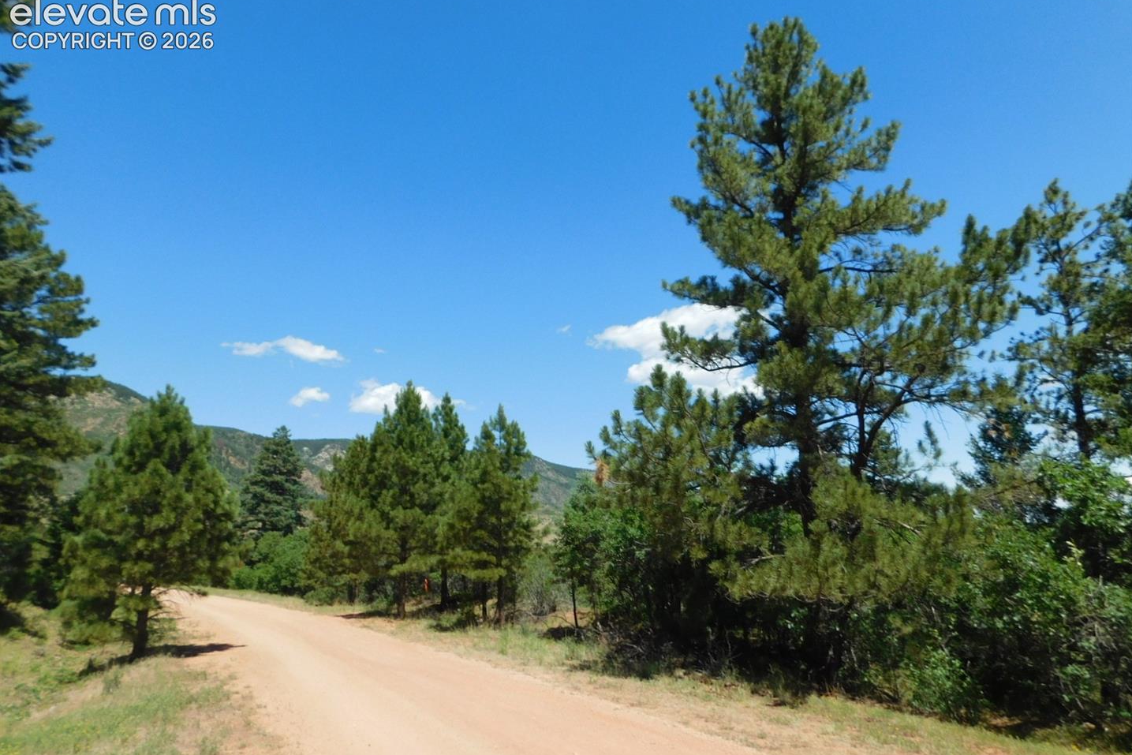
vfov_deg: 53.1
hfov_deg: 73.7
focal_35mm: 24
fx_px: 755
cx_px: 567
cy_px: 377
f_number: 6
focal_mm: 4
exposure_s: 1/400
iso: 125
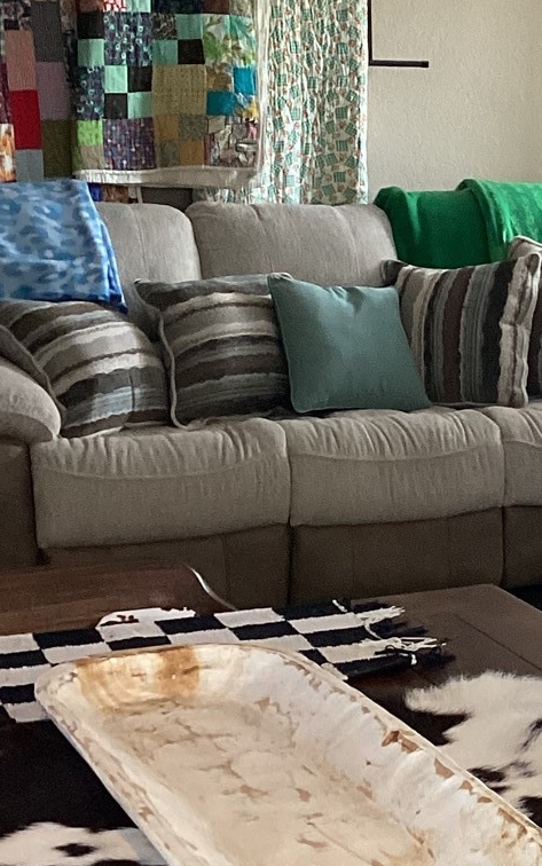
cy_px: 344
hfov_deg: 13.8
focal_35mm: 89
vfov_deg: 23.2
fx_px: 2102
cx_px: 810
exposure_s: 1/60
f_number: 2.4
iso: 160
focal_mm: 3.3
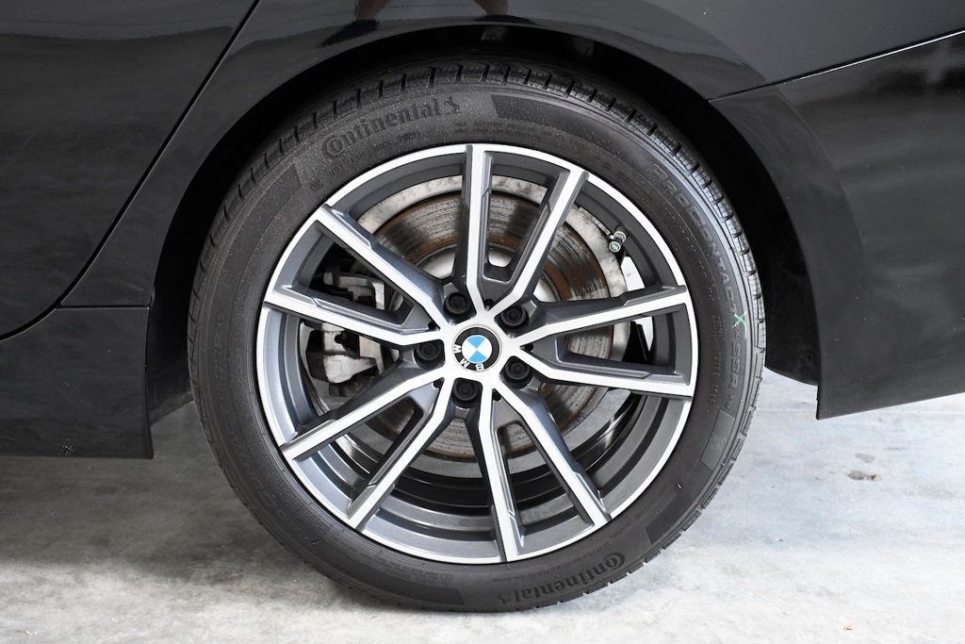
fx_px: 1930
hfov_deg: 28.1
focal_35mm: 72
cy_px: 322
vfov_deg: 18.9
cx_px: 482
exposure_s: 1/160
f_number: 6.3
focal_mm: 48
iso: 2500
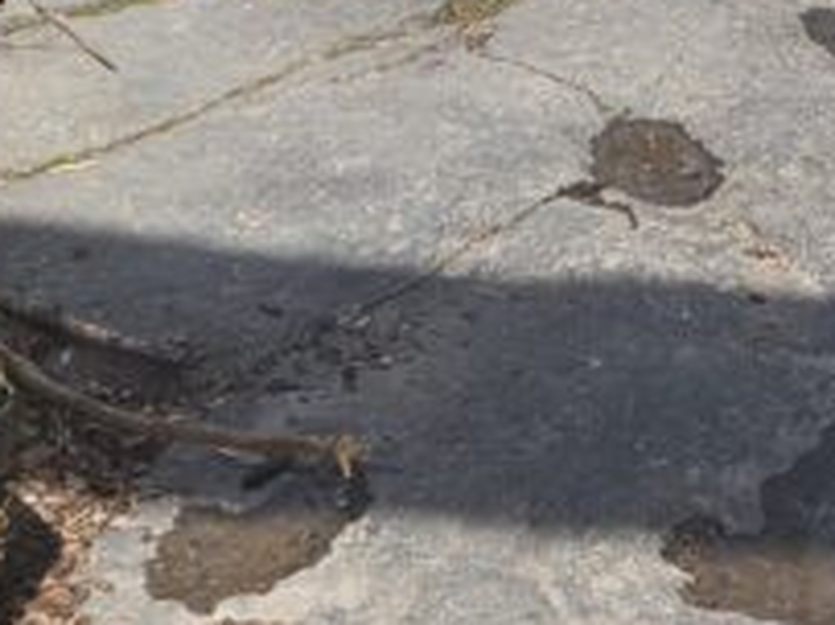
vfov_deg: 11.4
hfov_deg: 16.7
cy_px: -650
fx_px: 2796
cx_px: 798
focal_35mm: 116
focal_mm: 5.4
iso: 32
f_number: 1.8
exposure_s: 1/1441
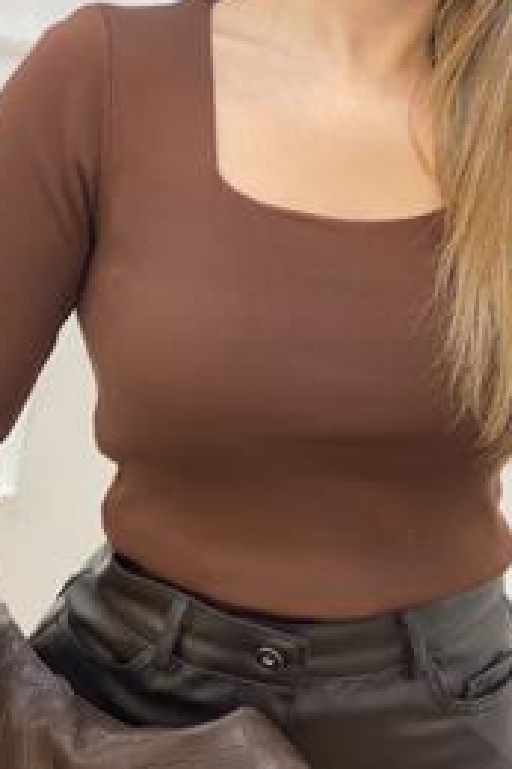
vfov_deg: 23.6
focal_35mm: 86
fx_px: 1837
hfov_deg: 15.9
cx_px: 252
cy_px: 430
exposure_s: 1/100
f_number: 2
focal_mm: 6
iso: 160
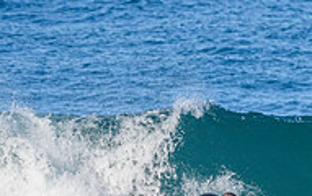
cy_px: 246
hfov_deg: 0.9
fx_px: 19739
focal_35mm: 2318
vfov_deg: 0.6
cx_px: 224
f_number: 5.6
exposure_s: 1/2000
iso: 400
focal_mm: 500
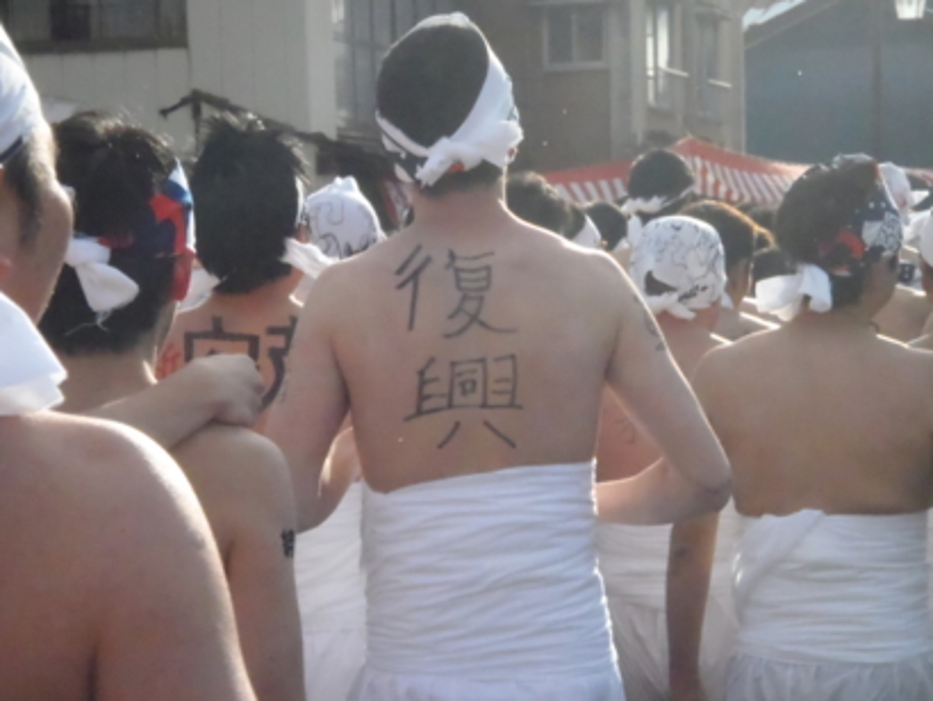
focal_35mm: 96
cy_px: 350
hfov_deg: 20.4
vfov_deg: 15.4
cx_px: 466
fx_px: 2589
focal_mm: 17.22
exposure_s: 1/800
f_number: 13
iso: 1600
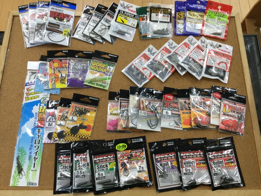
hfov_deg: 58.4
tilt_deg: -71.8
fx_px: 234
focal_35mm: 31
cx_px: 130
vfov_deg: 45.4
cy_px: 98
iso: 32
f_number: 2.4
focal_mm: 3.3
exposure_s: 1/30
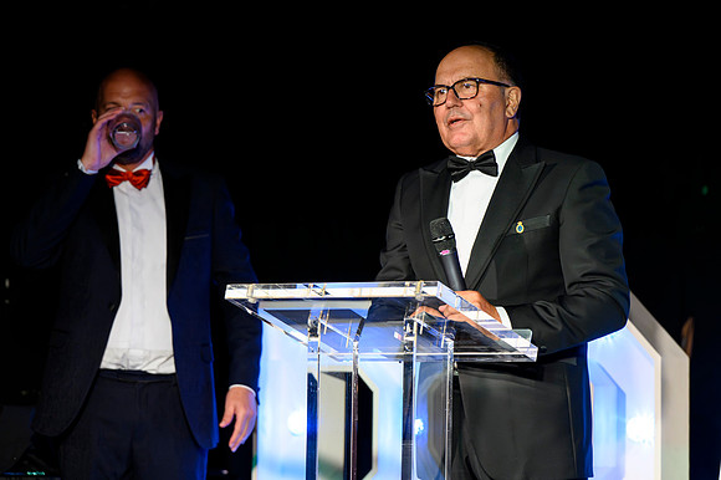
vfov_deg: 9.9
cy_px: 226
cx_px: 382
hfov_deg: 14.8
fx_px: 2779
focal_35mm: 139
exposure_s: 1/200
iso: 2800
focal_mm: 130
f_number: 4
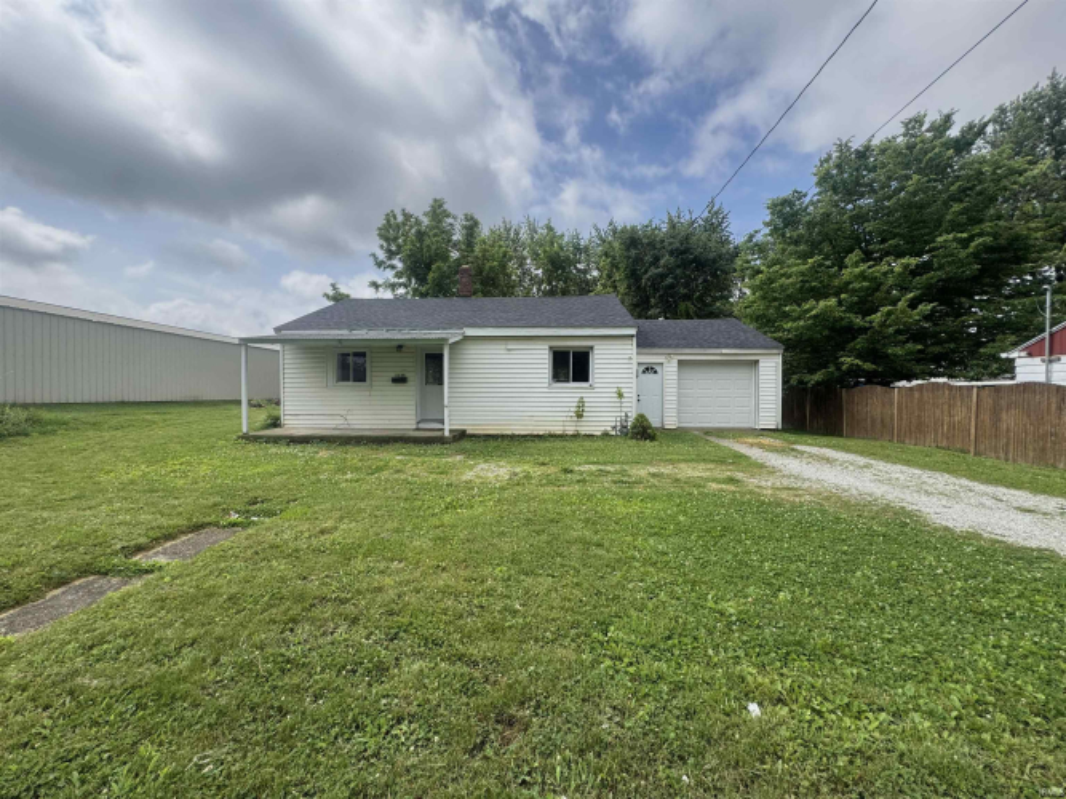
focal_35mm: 14
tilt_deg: -1.6
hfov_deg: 102.1
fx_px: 431
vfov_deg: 85.7
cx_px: 533
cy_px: 400
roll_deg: -0.7
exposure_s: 1/1299
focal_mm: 2.22
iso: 50
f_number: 2.2
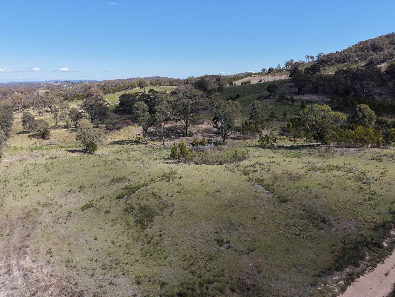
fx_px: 274
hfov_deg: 71.6
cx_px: 198
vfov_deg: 56.8
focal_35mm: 24
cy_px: 148
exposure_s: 1/5000
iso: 400
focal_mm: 8.67
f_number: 1.8
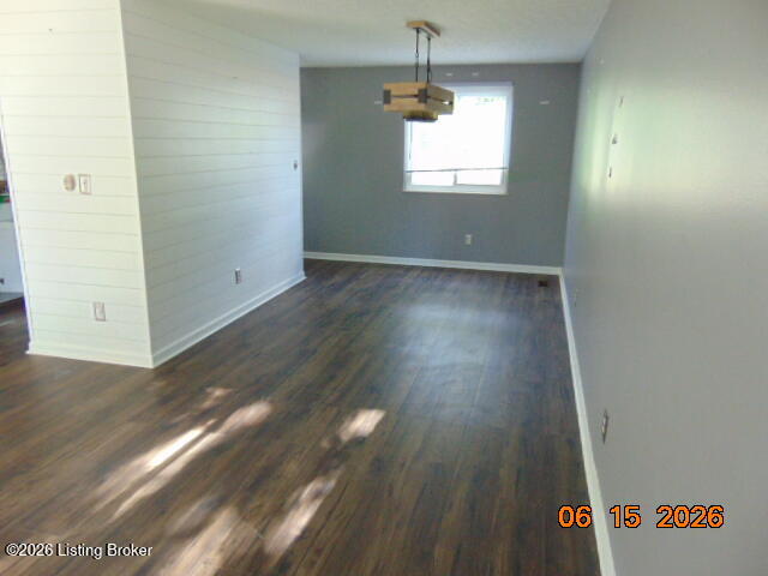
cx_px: 384
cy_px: 288
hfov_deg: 69.4
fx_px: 555
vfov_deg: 54.9
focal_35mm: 25
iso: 250
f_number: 3
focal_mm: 4.5
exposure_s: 1/30
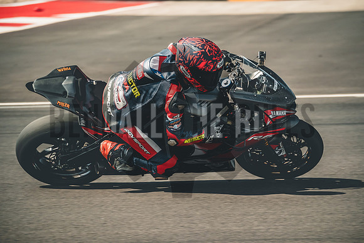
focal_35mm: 285
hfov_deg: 7.2
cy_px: 122
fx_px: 2882
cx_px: 182
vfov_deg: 4.8
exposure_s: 1/1600
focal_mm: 189.7
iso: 500
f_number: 5
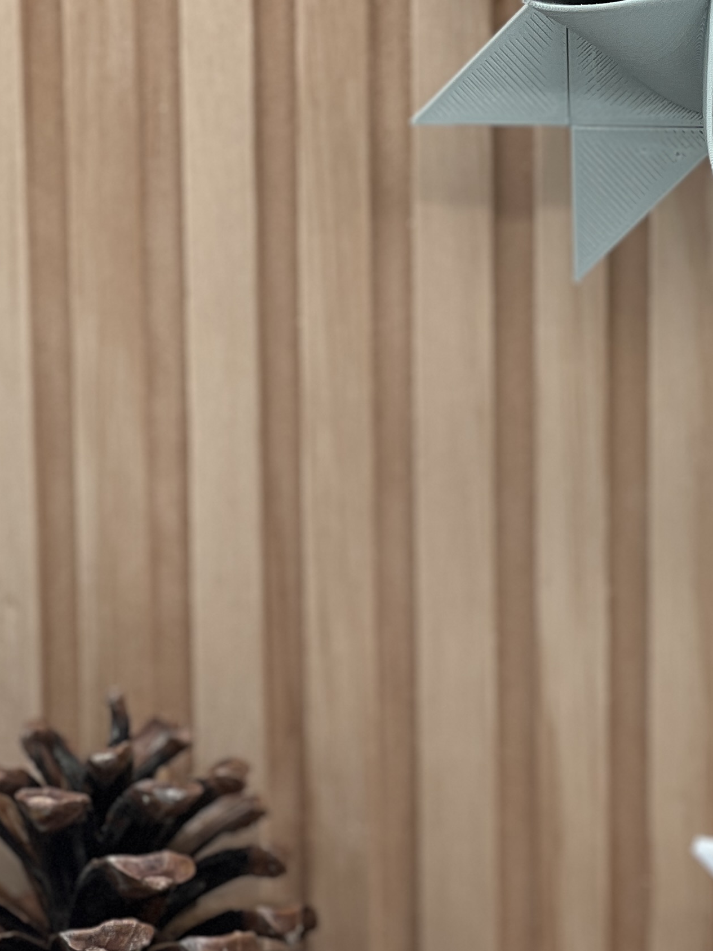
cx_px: 844
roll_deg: -0.3
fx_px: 5054
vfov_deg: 10.7
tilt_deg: -23.3
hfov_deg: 8.0
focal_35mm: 184
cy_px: 349
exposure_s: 1/121
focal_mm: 9
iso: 25
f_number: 2.8
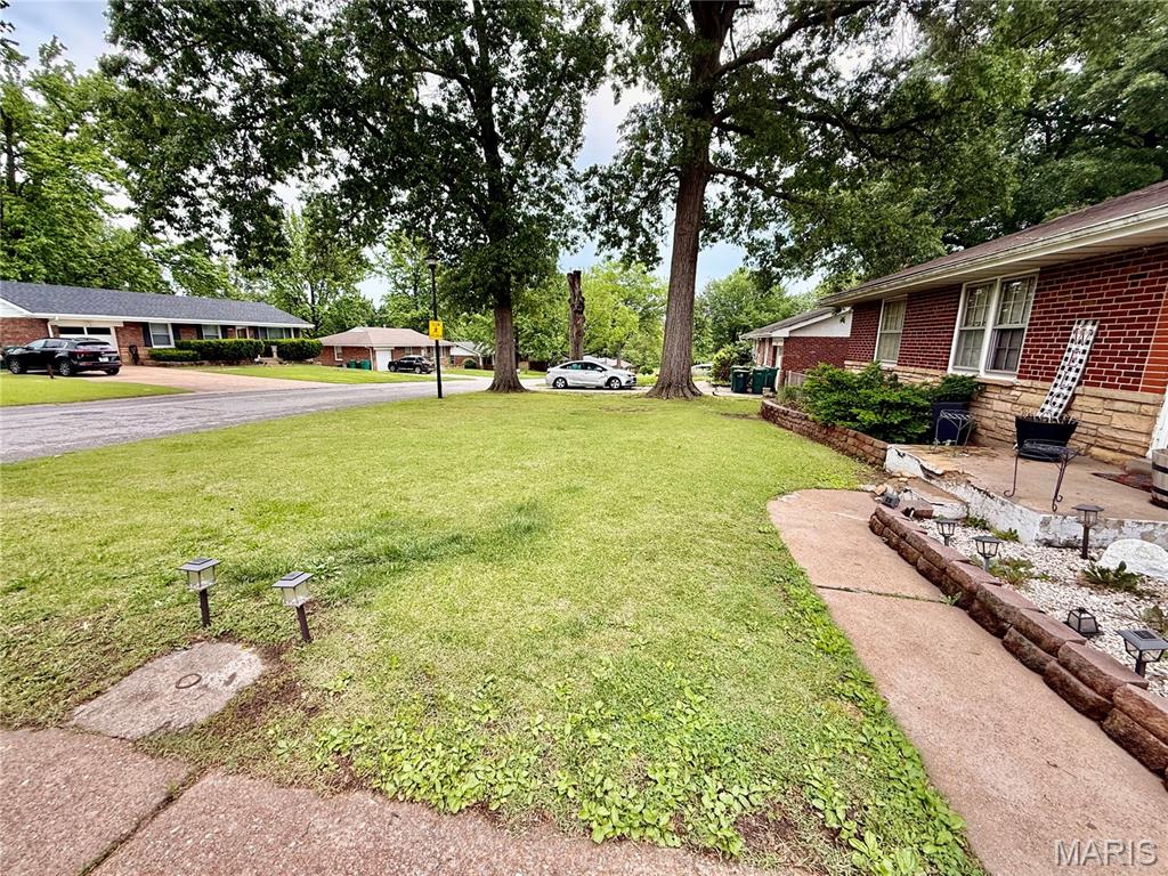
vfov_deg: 85.7
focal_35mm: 14
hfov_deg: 102.1
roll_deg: +0.3
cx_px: 584
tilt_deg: -10.9
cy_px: 438
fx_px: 472
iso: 64
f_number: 2.2
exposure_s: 1/303
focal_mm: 2.22
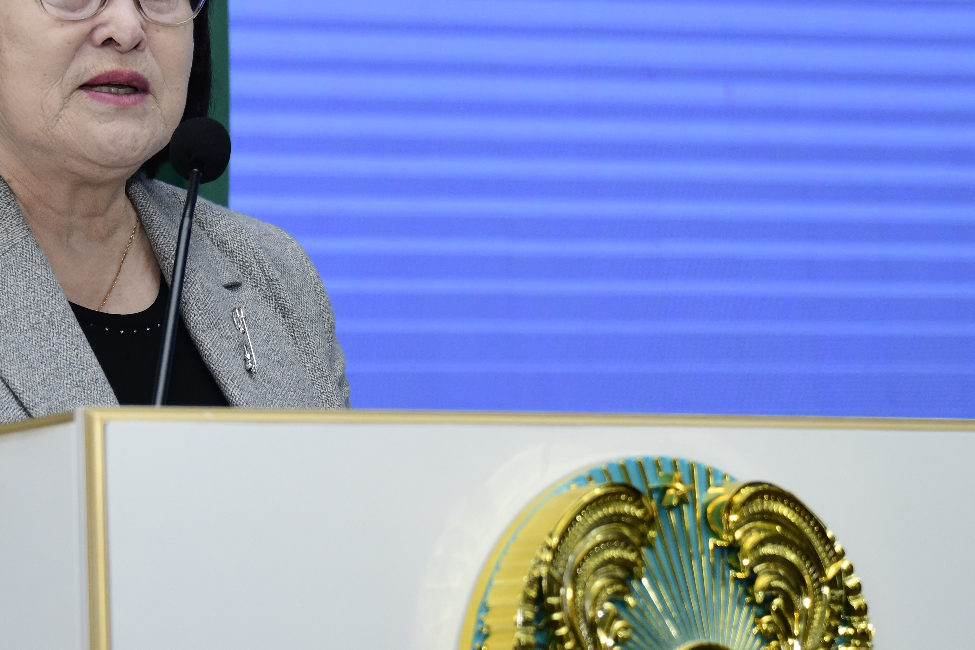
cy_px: 187
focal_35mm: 138
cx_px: 256
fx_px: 3737
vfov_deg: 9.9
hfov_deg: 14.8
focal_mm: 62
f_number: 5
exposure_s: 1/200
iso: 1000
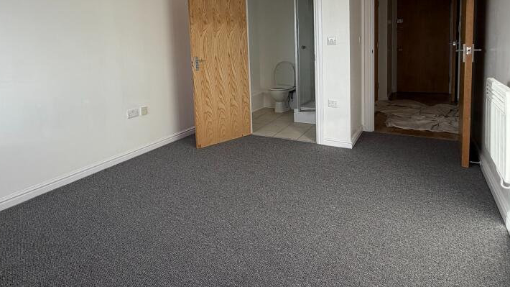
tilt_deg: -4.4
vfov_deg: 49.8
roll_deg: +3.4
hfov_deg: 79.9
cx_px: 196
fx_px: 297
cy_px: 80
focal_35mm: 22
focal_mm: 2.22
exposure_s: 1/198
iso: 50
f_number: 2.2
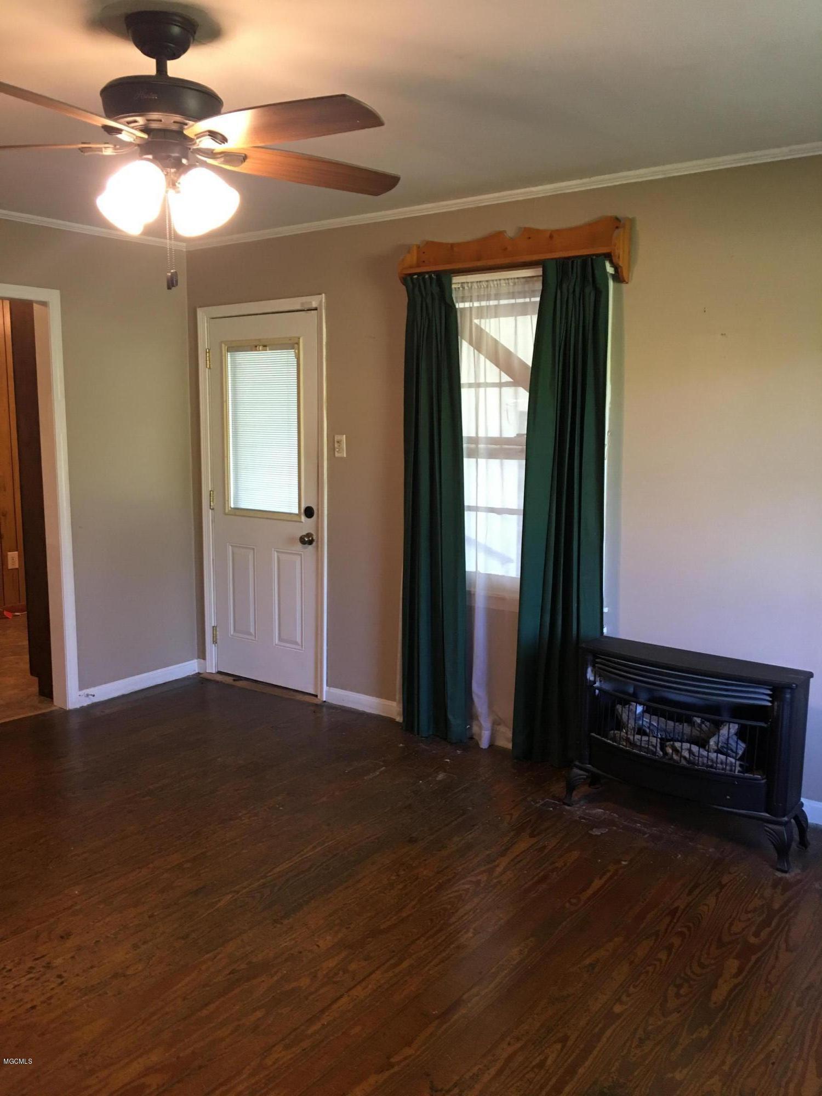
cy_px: 548
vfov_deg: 61.7
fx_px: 918
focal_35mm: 29
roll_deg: -0.5
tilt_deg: -6.5
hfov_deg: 48.2
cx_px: 411
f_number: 2.2
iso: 64
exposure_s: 1/15
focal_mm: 4.15
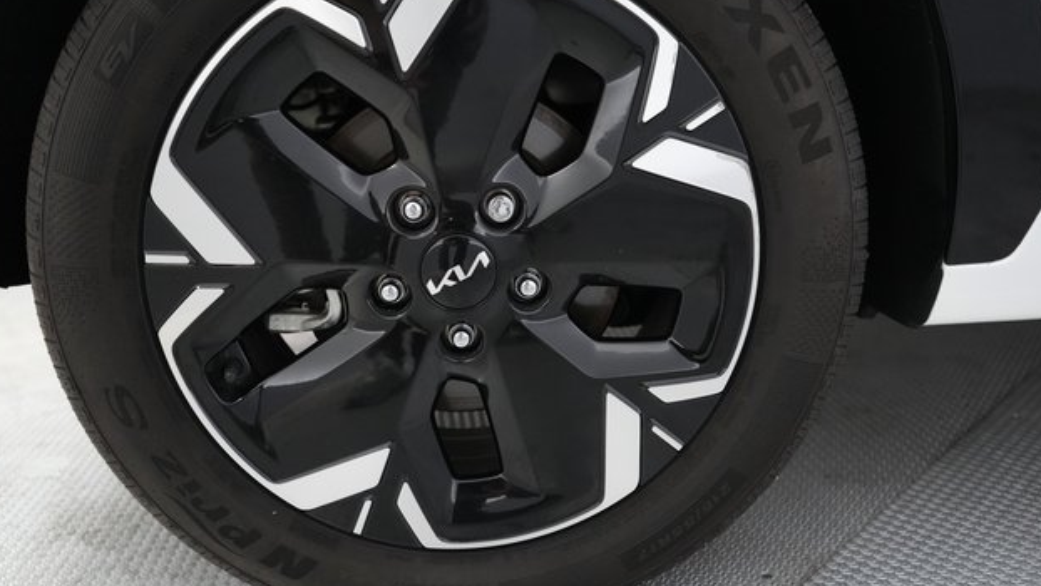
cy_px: 280
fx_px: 773
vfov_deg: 41.5
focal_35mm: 28
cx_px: 514
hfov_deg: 67.9
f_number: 2.8
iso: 6400
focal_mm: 26
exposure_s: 1/320
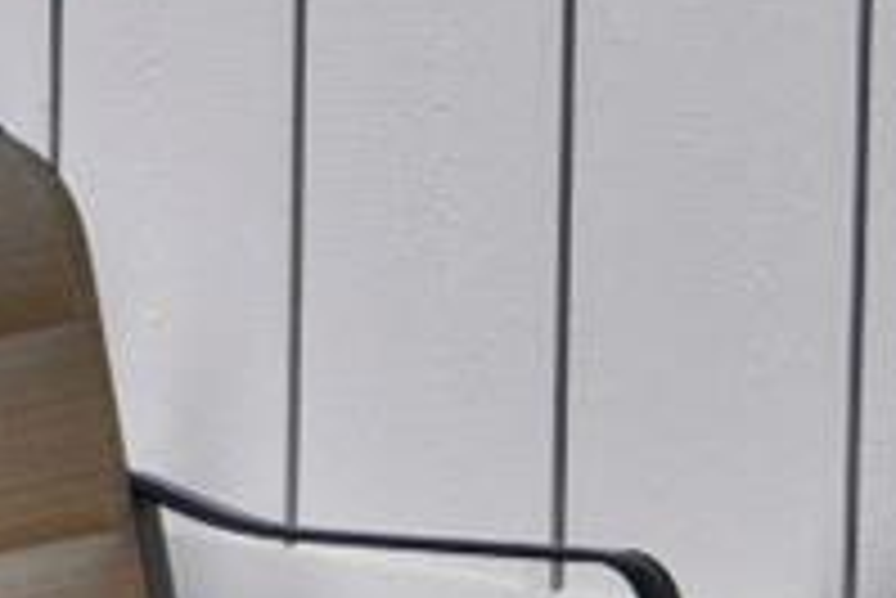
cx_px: -1063
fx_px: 5629
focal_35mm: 226
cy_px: 27
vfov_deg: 6.1
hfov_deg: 8.5
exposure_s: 1/800
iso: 250
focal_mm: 20
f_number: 5.6
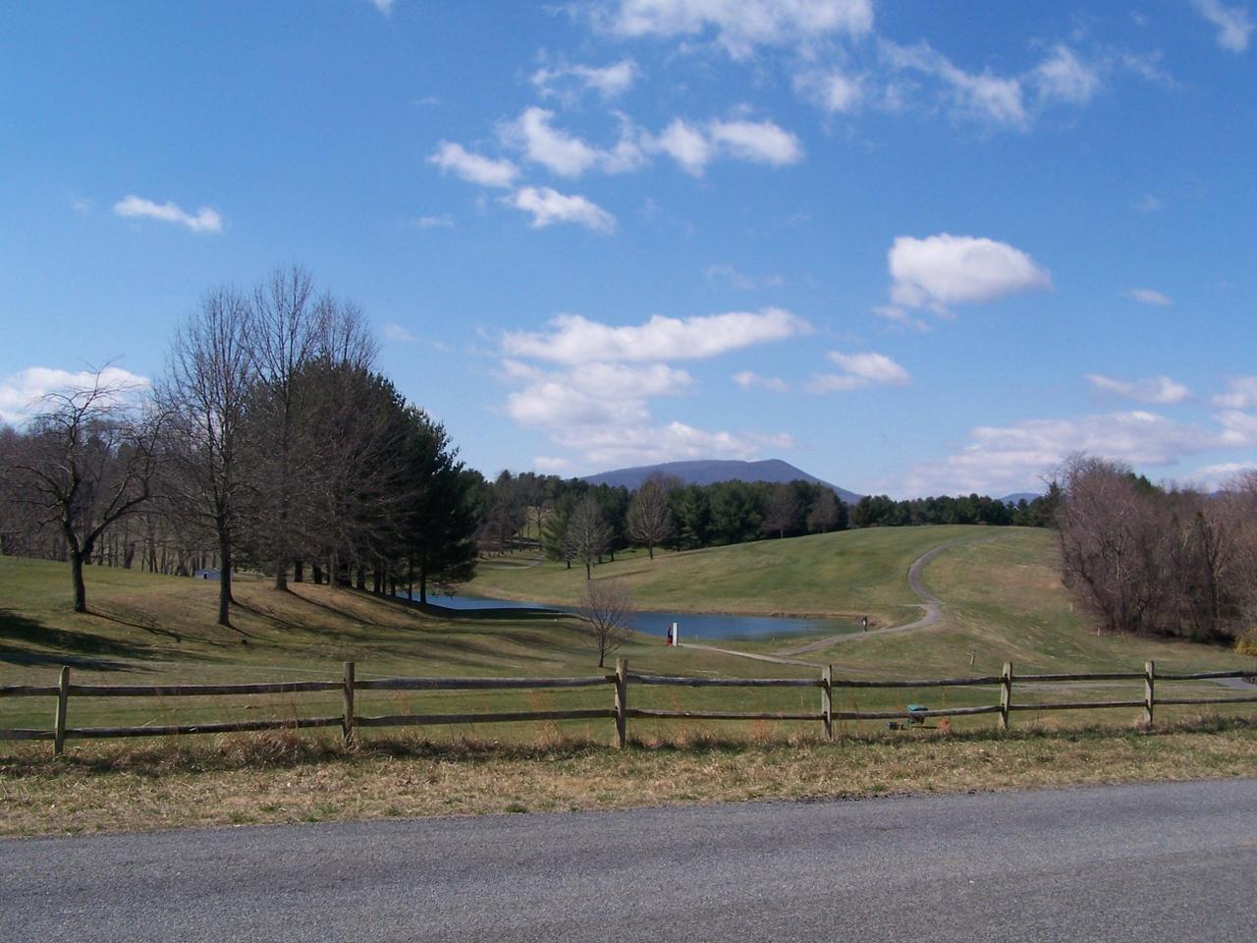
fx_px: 1380
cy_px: 472
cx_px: 628
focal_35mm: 38
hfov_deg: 49.0
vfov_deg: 37.7
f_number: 5.6
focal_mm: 6.3
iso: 80
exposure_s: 1/500
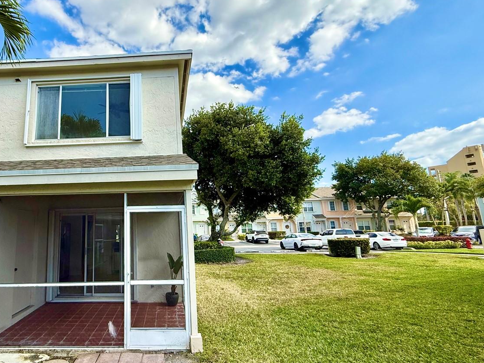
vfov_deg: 66.0
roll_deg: +1.8
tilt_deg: +10.5
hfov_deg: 78.5
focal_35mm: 20
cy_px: 178
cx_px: 153
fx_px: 280
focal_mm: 2.22
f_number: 2.2
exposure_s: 1/1698
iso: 50
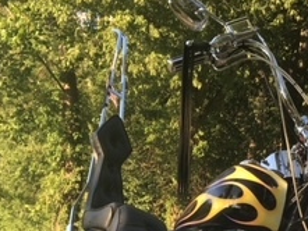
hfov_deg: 23.0
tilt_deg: -5.5
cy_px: 299
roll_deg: -2.8
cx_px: 234
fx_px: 748
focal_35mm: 84
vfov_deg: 16.6
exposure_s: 1/263
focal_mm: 4.15
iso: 25
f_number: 2.2
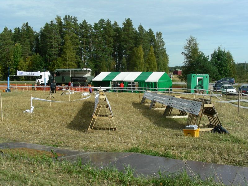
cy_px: 93
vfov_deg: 32.9
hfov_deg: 42.9
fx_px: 315
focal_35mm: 44
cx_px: 124
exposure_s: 1/410
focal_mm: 7.4
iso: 50
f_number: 5.6
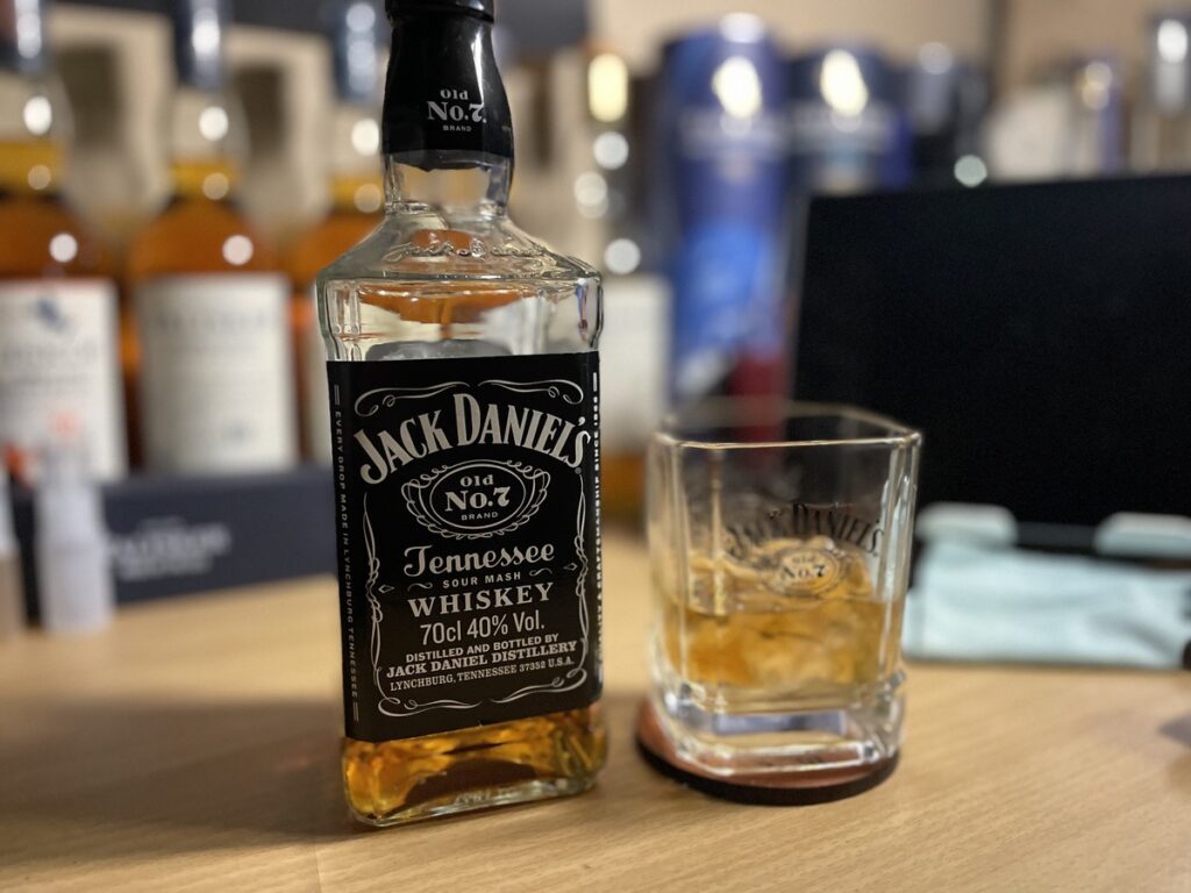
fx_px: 895
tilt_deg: -9.3
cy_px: 446
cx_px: 596
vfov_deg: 53.1
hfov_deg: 67.3
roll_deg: +0.7
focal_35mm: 26
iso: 500
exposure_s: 1/30
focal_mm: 4.2
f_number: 1.6
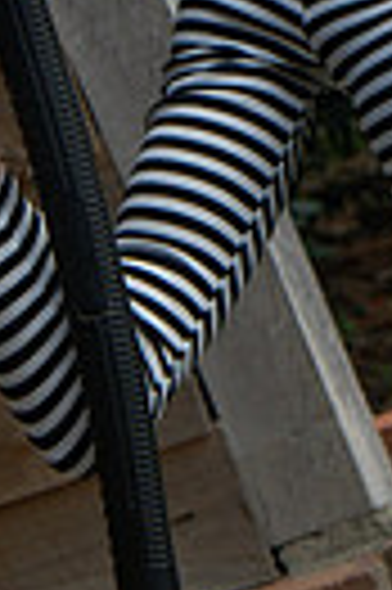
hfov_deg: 5.3
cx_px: 448
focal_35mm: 258
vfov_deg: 7.9
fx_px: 4225
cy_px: -27
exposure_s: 1/100
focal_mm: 50
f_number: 5.6
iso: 200
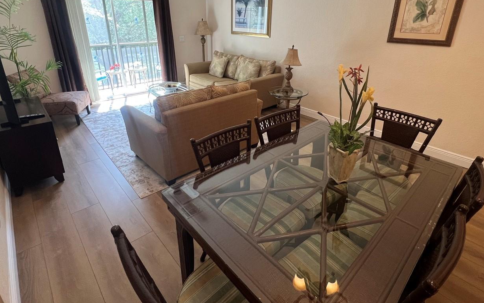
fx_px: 237
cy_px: 114
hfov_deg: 91.1
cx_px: 246
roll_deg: -1.0
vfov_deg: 64.1
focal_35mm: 18
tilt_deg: -20.4
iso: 160
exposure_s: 1/120
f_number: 1.8
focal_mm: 1.57
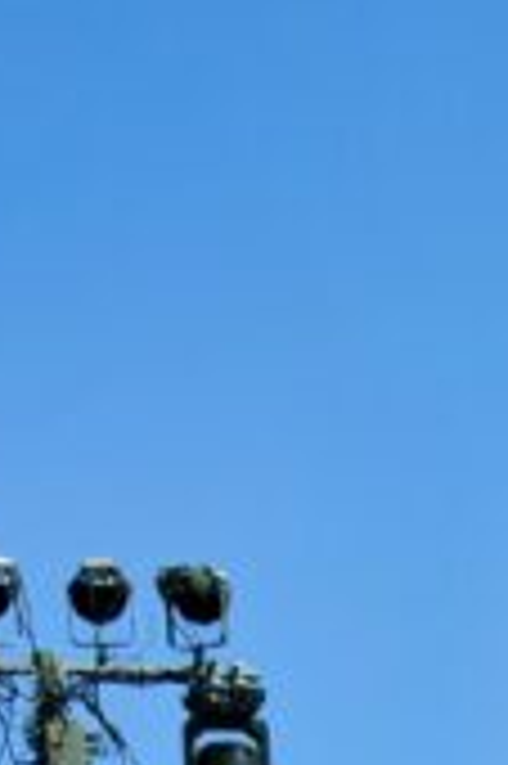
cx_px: 796
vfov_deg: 8.2
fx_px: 4751
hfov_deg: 6.0
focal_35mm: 224
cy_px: 2070
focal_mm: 22
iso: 100
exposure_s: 1/250
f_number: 9
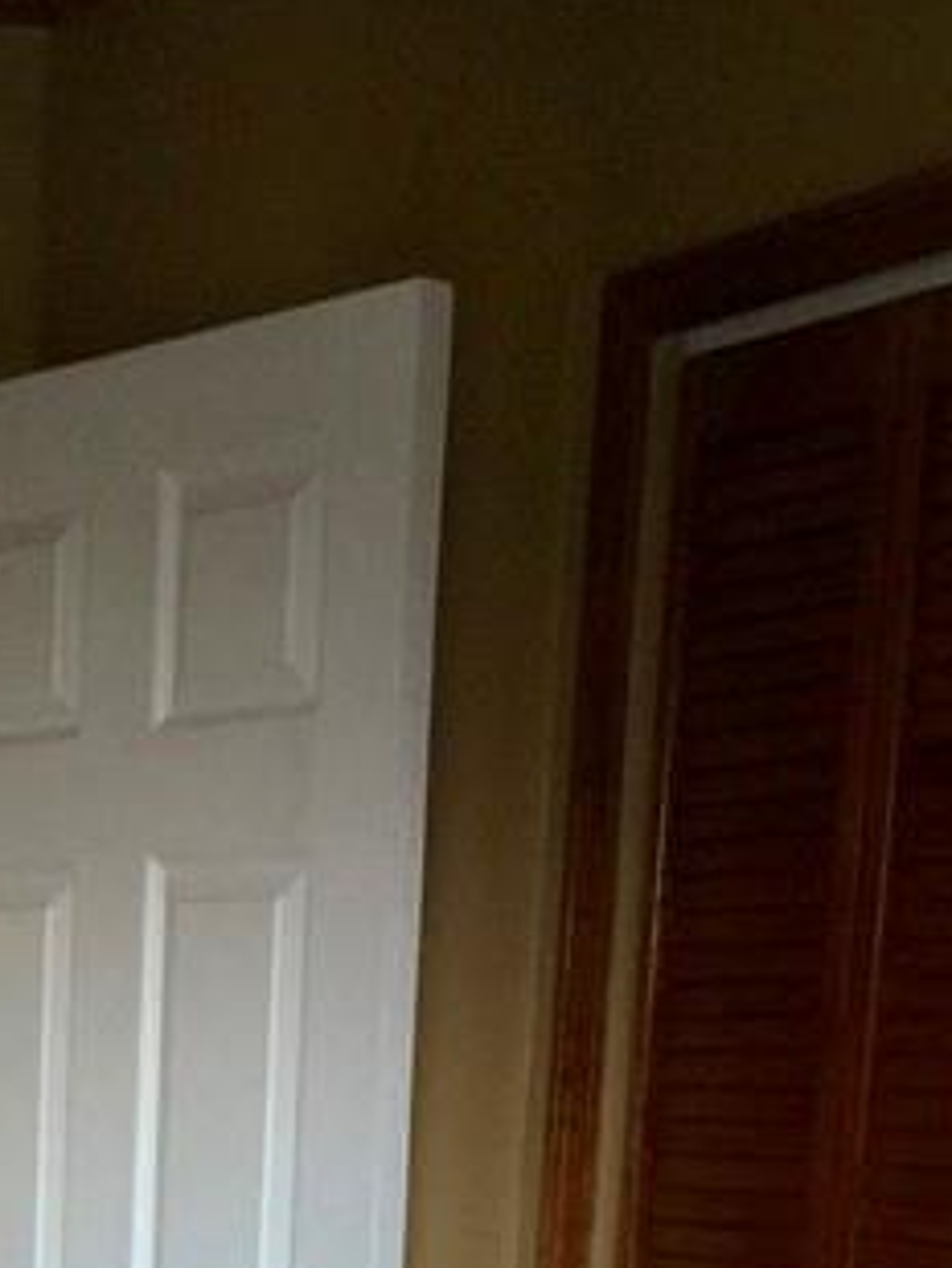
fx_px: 3518
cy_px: 1855
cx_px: -131
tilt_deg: -11.4
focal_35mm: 96
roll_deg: -0.8
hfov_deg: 15.0
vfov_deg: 18.3
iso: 64
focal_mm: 4.15
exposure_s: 1/15
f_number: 2.2
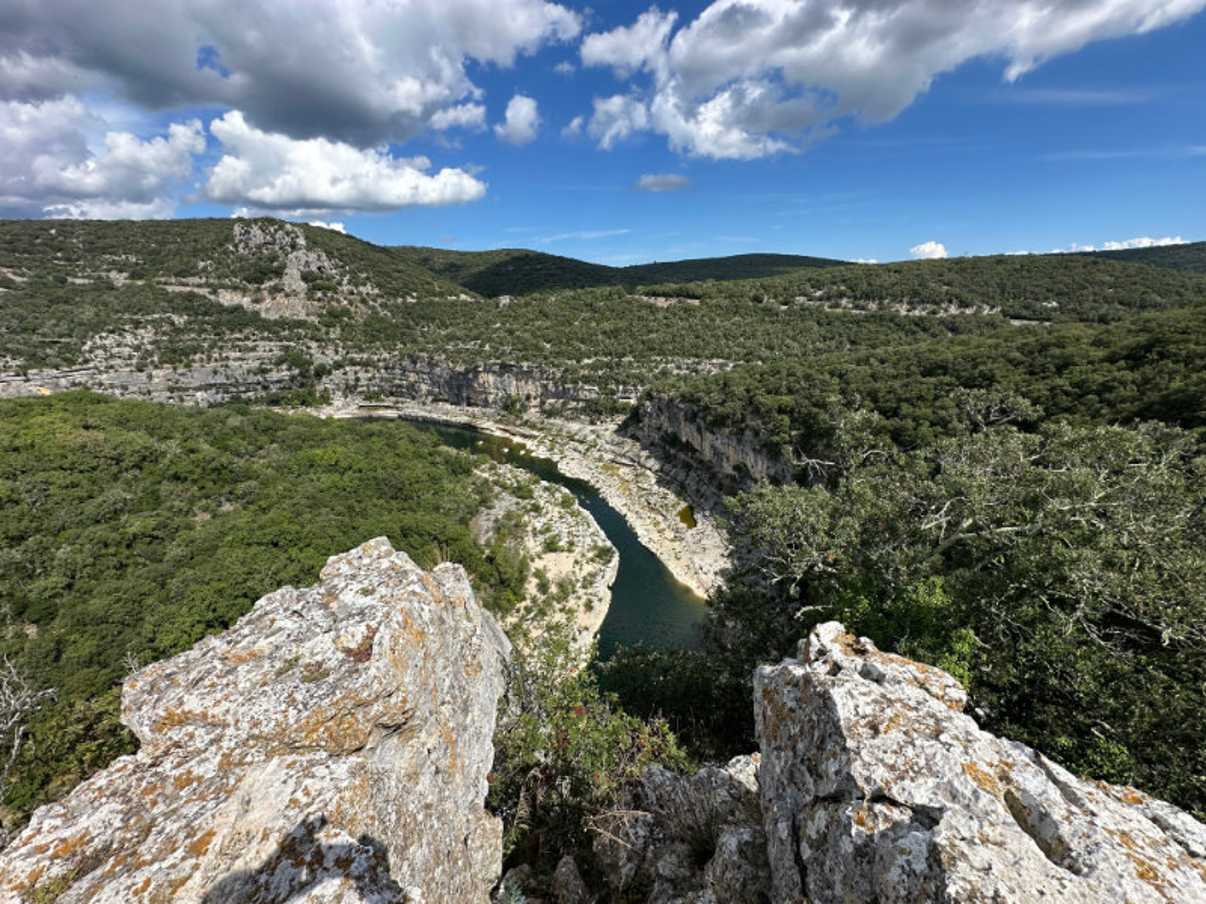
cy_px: 452
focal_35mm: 14
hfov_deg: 102.1
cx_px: 603
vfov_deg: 85.7
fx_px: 488
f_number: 2.2
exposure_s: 1/1689
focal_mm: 2.2
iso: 40
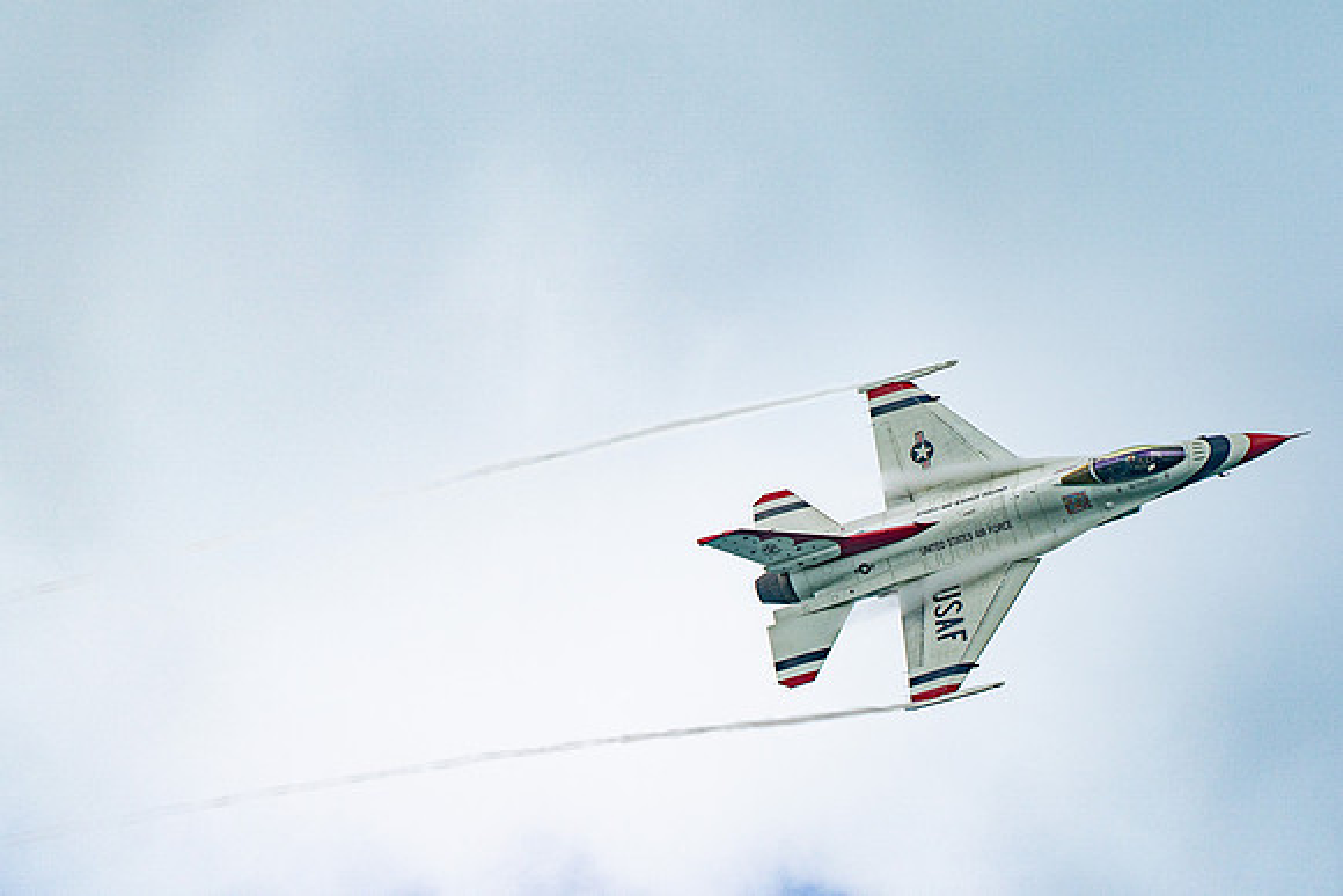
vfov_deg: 2.8
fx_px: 18139
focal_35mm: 486
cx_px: 527
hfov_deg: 4.2
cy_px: 352
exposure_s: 1/1250
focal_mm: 400
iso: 640
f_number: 9
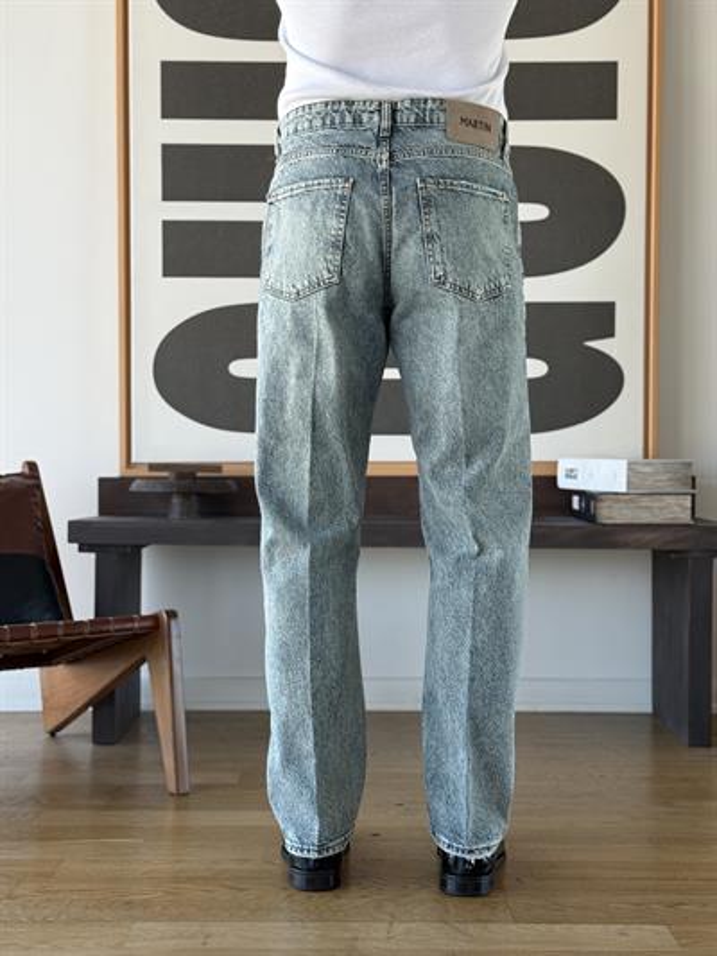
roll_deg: -0.4
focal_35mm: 48
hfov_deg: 30.3
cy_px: 478
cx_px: 358
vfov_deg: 39.6
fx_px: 1325
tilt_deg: -1.1
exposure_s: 1/215
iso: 80
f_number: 1.78
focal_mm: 6.76
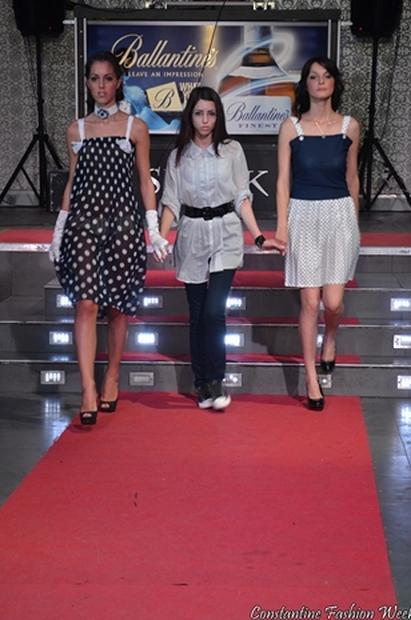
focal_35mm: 104
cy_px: 311
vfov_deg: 19.7
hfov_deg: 13.1
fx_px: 1789
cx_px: 204
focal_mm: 62
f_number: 5.3
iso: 560
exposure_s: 1/60
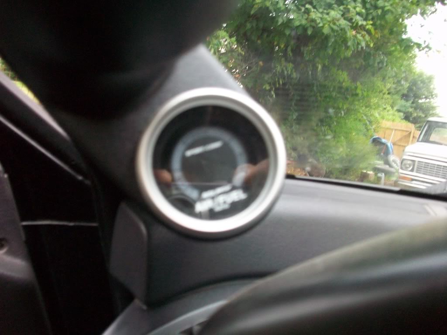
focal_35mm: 32
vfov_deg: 44.2
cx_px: 224
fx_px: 413
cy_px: 168
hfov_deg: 56.8
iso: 160
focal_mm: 5.7
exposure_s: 1/8
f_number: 2.8
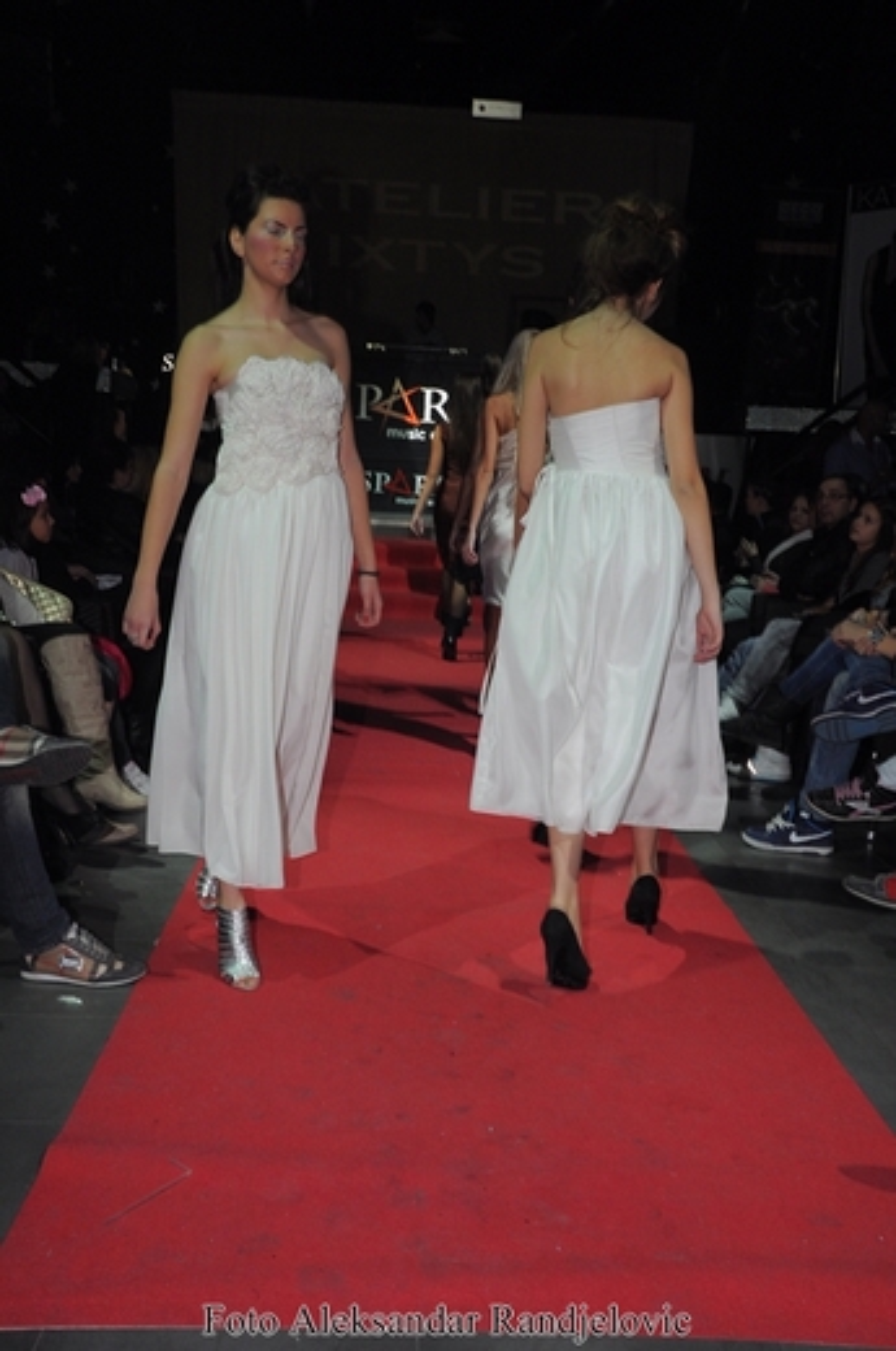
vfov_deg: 49.6
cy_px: 676
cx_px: 448
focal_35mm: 39
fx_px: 1461
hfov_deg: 34.1
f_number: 7.1
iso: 500
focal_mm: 26
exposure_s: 1/60
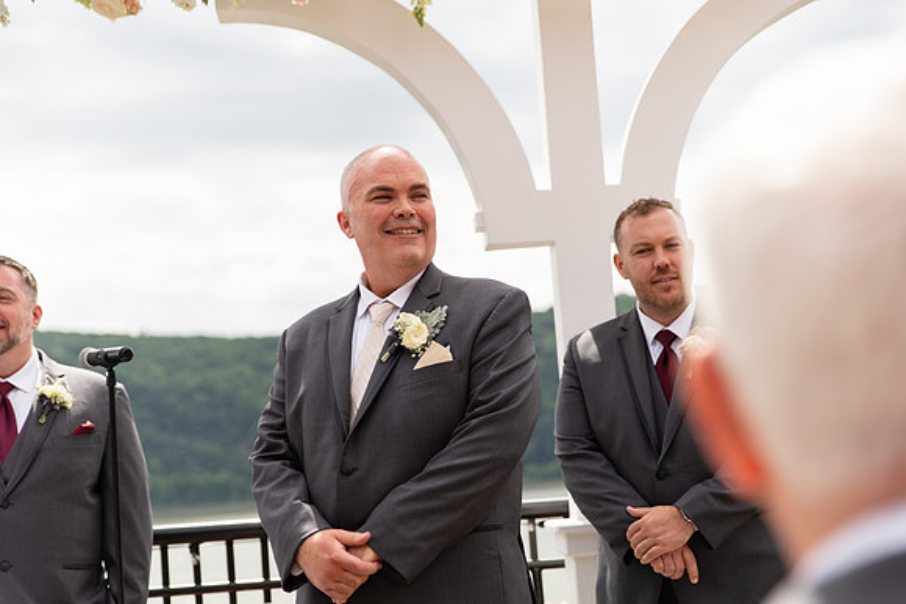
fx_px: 1586
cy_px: 302
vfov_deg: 21.6
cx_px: 453
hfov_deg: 31.9
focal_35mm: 63
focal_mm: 63
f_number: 2.8
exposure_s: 1/2500
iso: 125
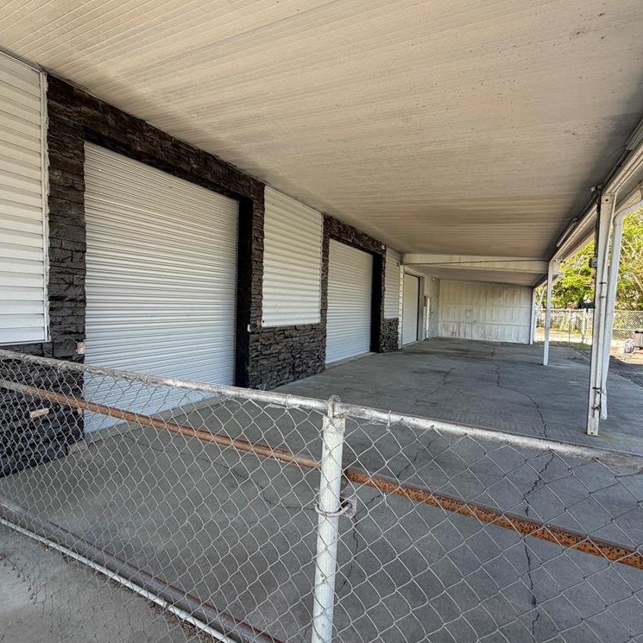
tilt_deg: -2.1
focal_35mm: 17
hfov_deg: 84.0
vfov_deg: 84.0
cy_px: 321
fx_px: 357
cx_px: 322
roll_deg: -1.5
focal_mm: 2.22
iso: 40
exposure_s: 1/179
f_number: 2.2
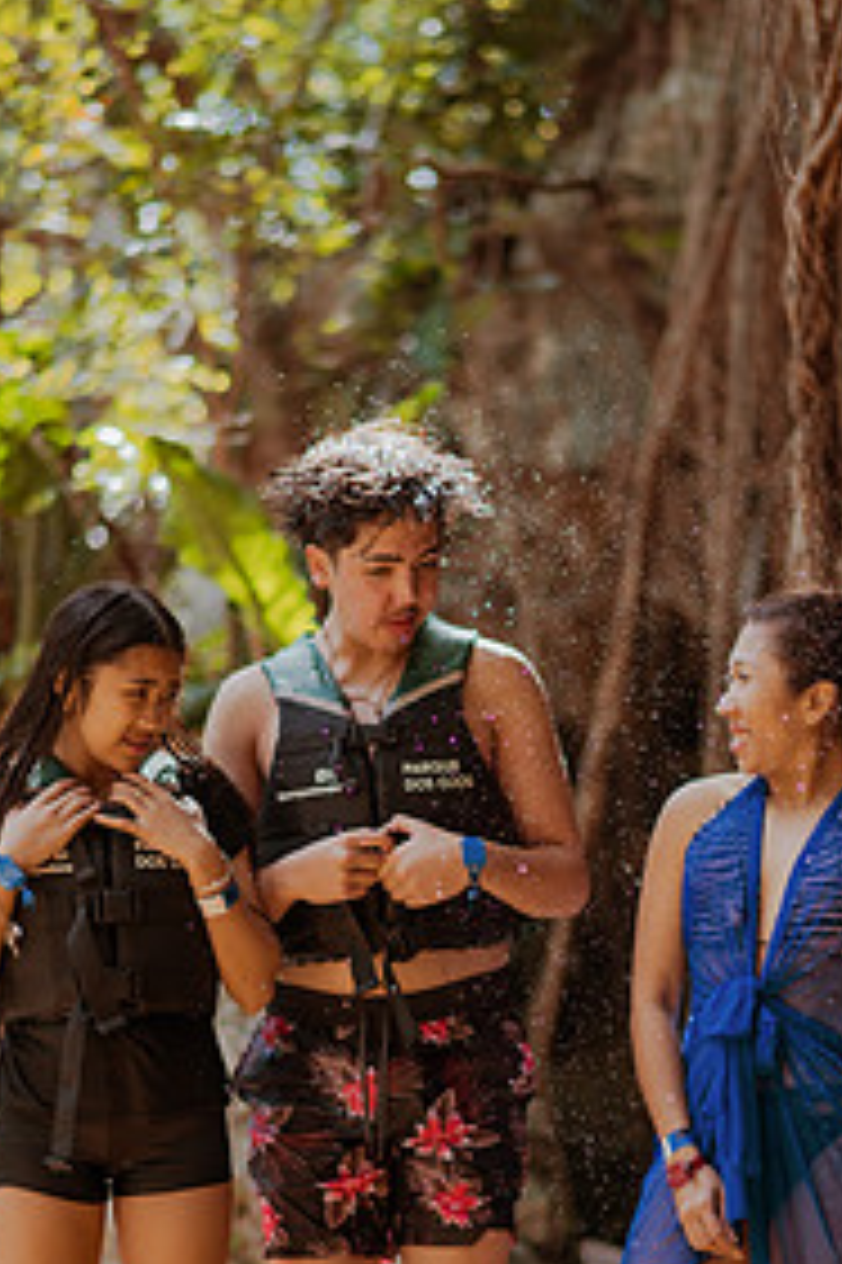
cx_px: 500
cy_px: 828
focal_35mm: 93
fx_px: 3267
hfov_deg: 14.7
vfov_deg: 21.8
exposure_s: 1/1000
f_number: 1.4
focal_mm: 58
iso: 250
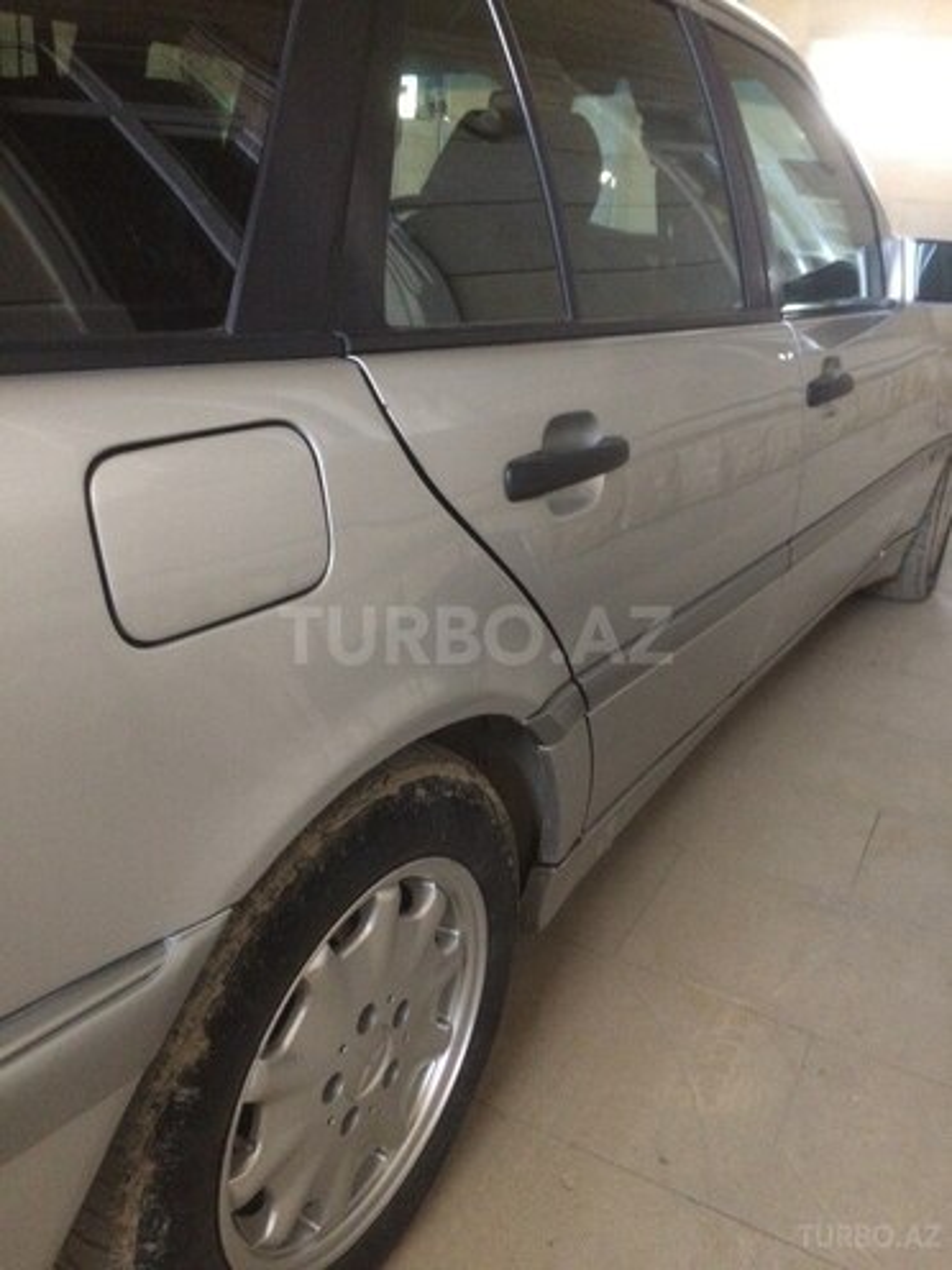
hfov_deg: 48.2
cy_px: 635
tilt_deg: -23.5
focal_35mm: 29
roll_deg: -3.6
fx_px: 1063
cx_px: 476
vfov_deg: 61.7
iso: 500
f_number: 2.2
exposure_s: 1/17
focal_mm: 4.15
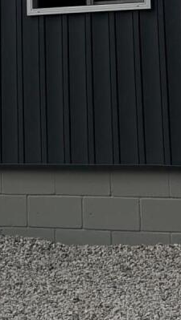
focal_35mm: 131
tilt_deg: +10.9
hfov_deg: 9.3
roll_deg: +0.7
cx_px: 42
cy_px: -180
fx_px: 1116
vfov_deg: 15.0
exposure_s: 1/7353
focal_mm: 6.76
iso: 80
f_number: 1.78
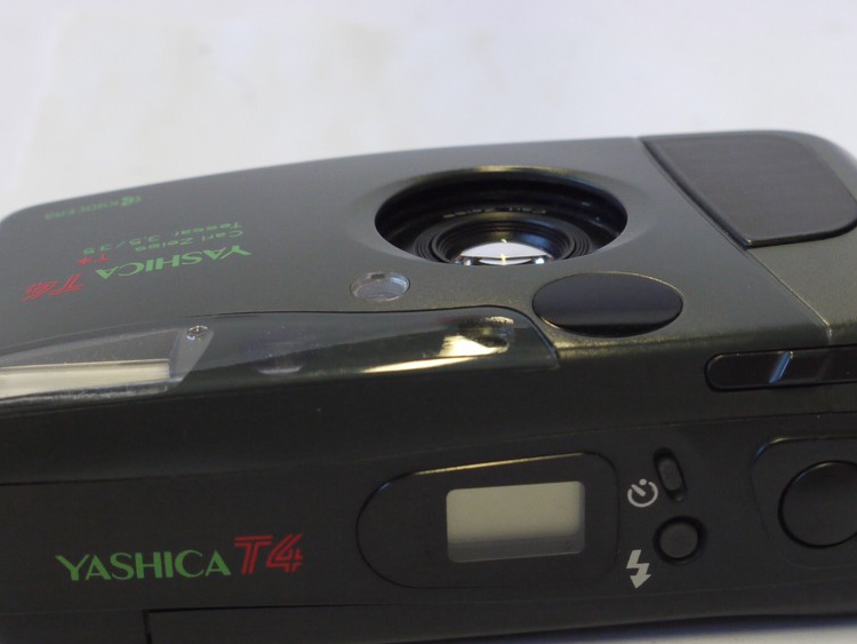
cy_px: 279
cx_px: 474
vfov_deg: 18.4
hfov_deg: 24.4
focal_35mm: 80
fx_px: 1981
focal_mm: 25
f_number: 7.1
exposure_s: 1/60
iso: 800
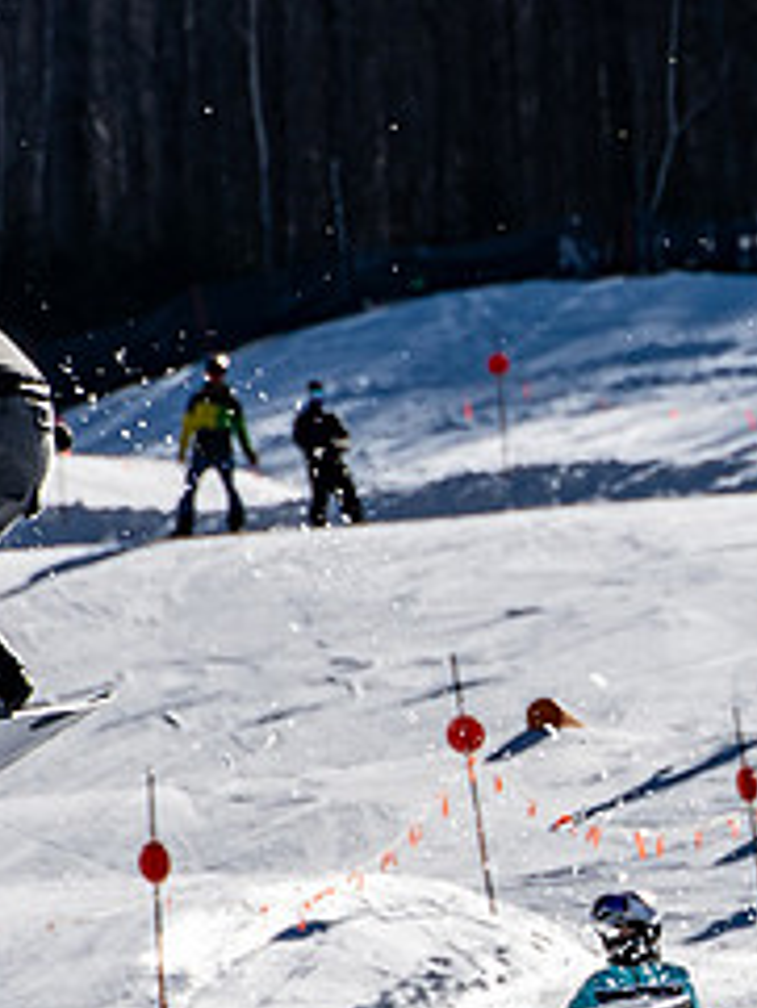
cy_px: 823
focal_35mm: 557
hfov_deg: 2.7
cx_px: 592
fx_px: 16227
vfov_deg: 3.6
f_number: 5.6
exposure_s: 1/640
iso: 160
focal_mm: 119
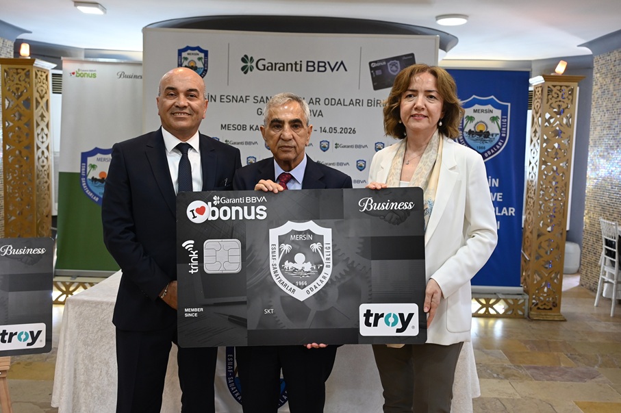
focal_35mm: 34
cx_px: 310
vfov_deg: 39.3
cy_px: 206
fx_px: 577
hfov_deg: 56.5
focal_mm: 33.5
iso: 2500
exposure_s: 1/125
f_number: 4
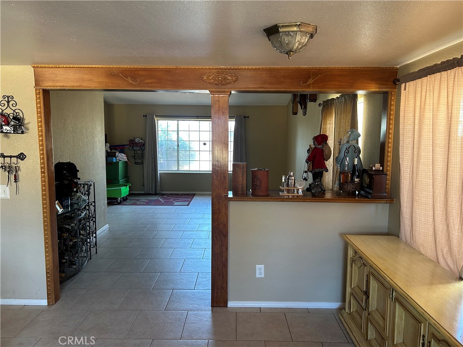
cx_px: 232
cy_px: 174
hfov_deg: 67.3
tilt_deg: -6.1
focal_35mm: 26
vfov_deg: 53.1
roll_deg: -0.6
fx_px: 348
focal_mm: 5.7
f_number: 1.5
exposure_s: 1/73
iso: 125
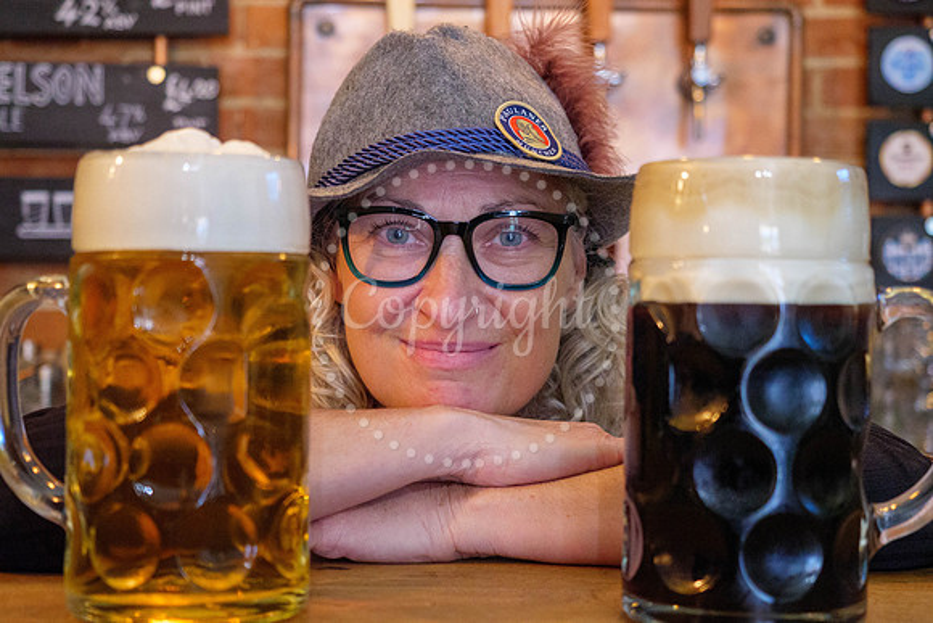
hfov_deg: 31.2
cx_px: 466
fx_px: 1672
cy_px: 312
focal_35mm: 64
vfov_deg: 21.1
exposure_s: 1/60
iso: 3200
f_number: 2.8
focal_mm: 30
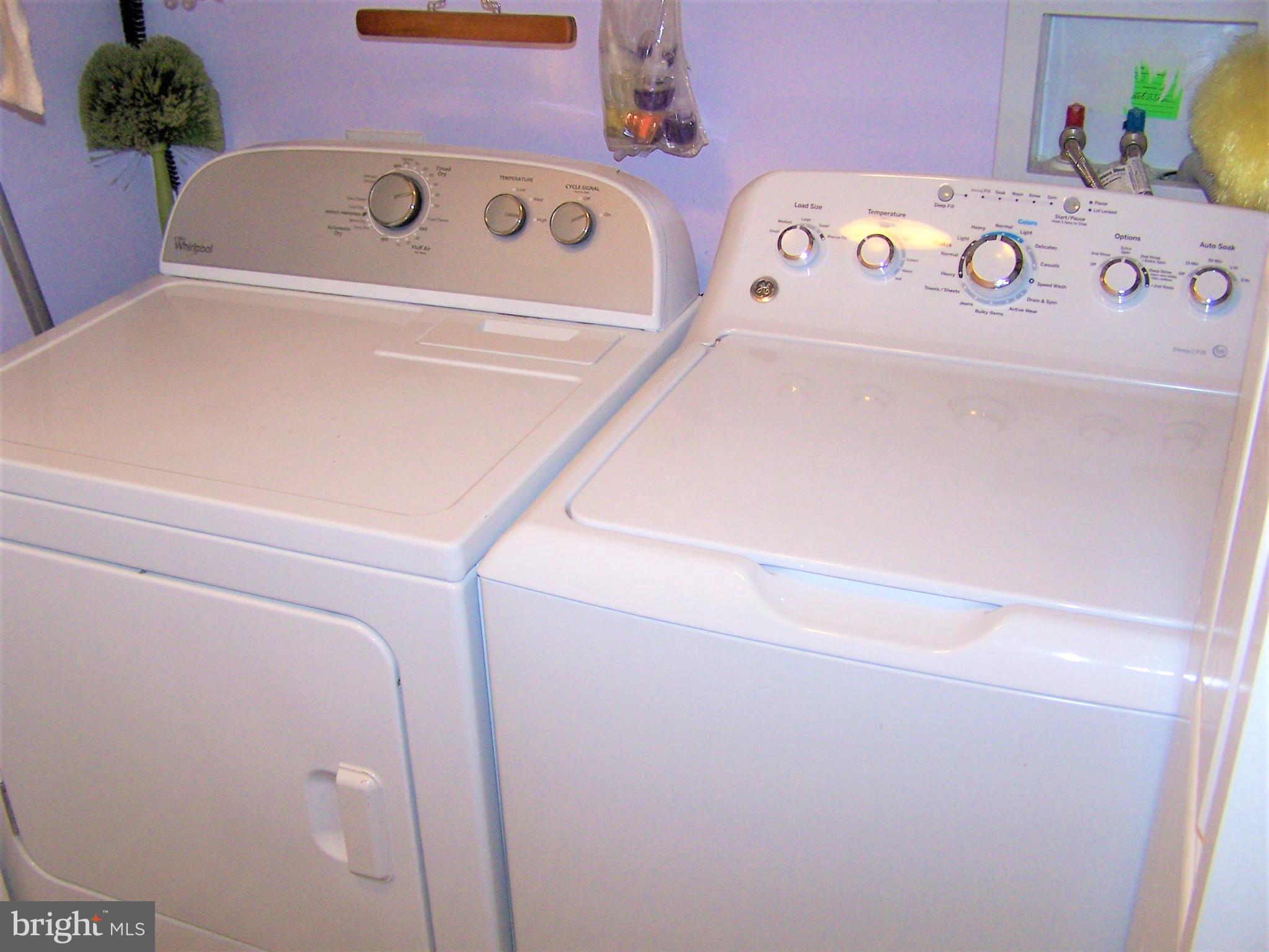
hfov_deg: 49.0
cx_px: 634
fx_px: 1393
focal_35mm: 38
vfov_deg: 37.7
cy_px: 476
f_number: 2.8
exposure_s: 1/60
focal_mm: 6.3
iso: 140
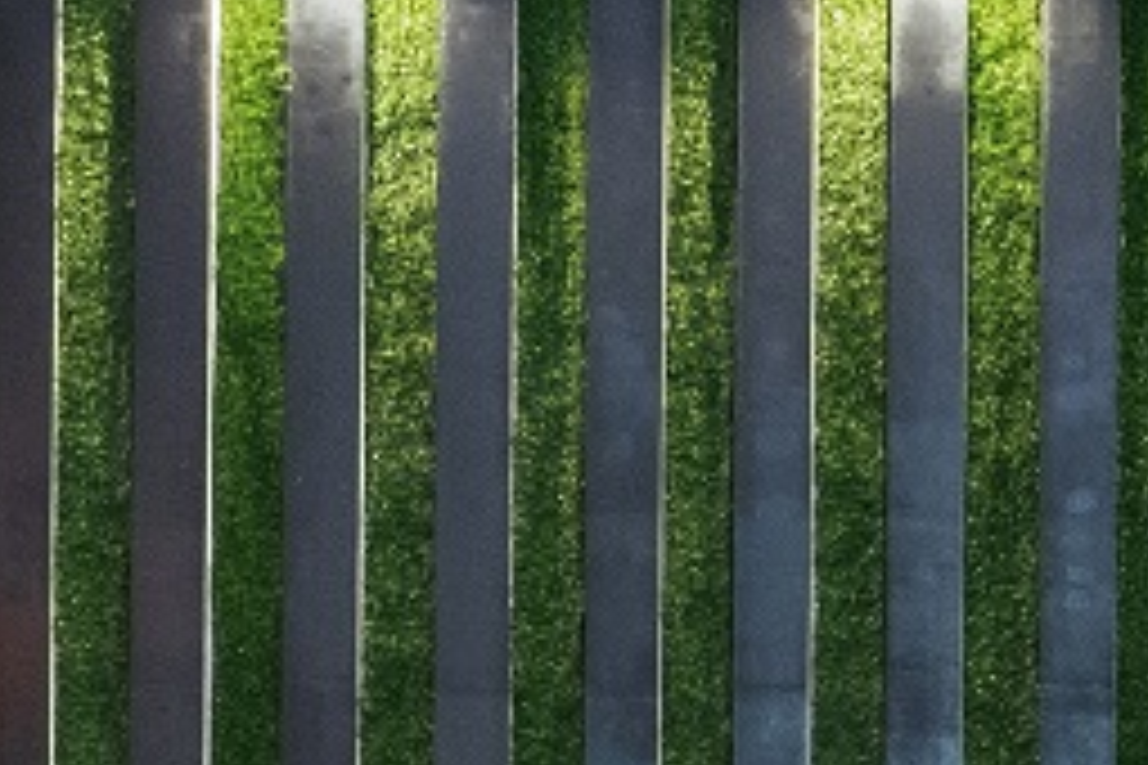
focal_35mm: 113
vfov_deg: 11.8
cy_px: 950
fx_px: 3603
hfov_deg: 17.6
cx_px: 1166
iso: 1000
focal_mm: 12
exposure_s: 1/4
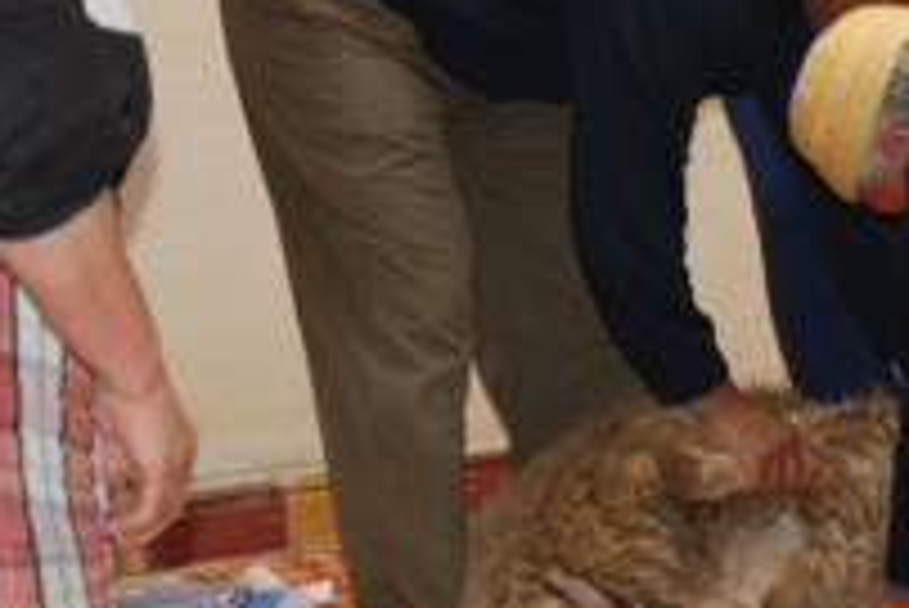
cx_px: 778
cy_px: 200
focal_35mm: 147
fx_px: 3714
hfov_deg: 13.8
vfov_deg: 9.3
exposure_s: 1/60
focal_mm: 44
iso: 200
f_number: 4.5
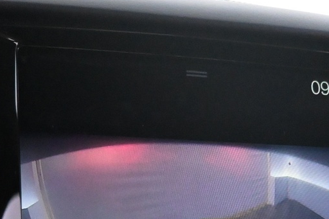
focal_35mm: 76
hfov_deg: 26.7
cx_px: 162
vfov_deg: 16.4
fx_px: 694
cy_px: 328
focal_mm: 16
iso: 5600
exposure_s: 1/60
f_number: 3.5
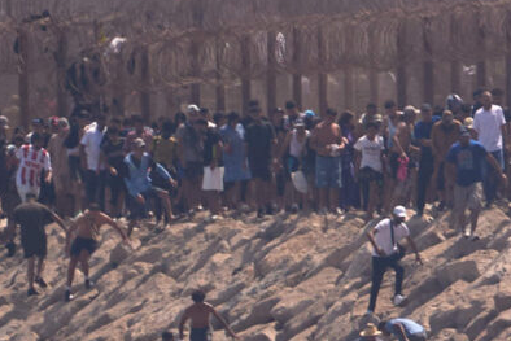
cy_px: 60
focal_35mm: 3576
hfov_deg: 0.6
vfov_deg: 0.4
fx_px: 50775
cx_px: 1335
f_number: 6.3
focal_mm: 550
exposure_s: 1/2500
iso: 320
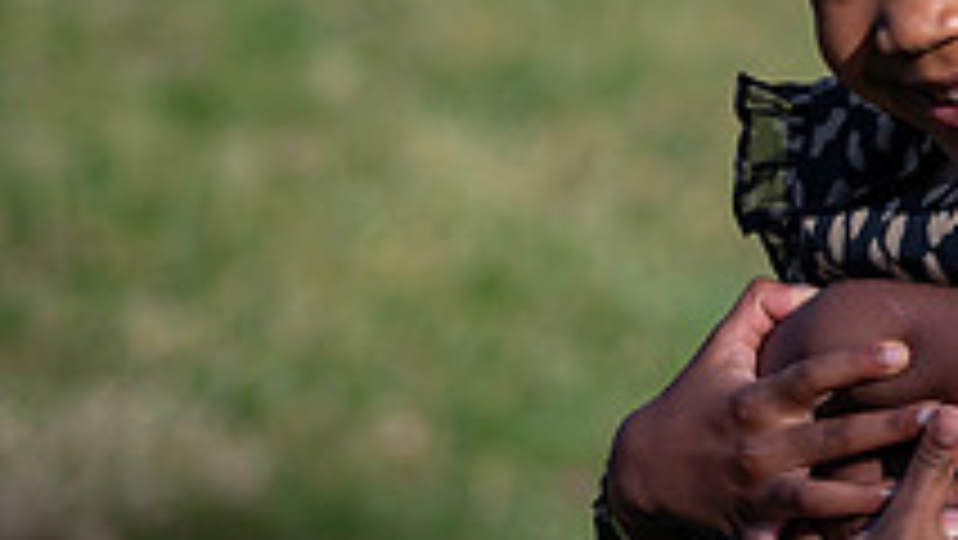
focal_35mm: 385
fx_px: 9784
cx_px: 1268
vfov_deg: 3.2
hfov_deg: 5.6
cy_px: -45
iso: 250
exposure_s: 1/1600
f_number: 4
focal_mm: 135
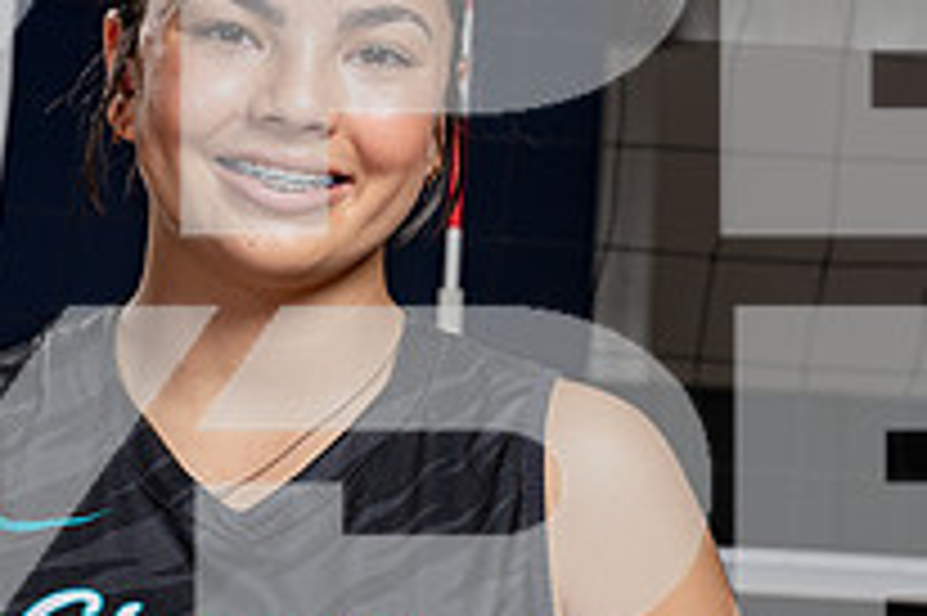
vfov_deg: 6.9
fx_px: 5069
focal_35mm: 197
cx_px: 108
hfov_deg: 10.4
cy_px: 546
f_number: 8
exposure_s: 1/250
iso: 100
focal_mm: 70
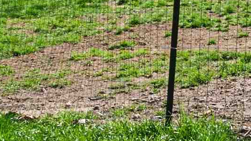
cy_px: -53
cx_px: 660
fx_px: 1451
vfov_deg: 5.5
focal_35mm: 218
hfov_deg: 8.7
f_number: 10
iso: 200
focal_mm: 24
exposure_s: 1/200
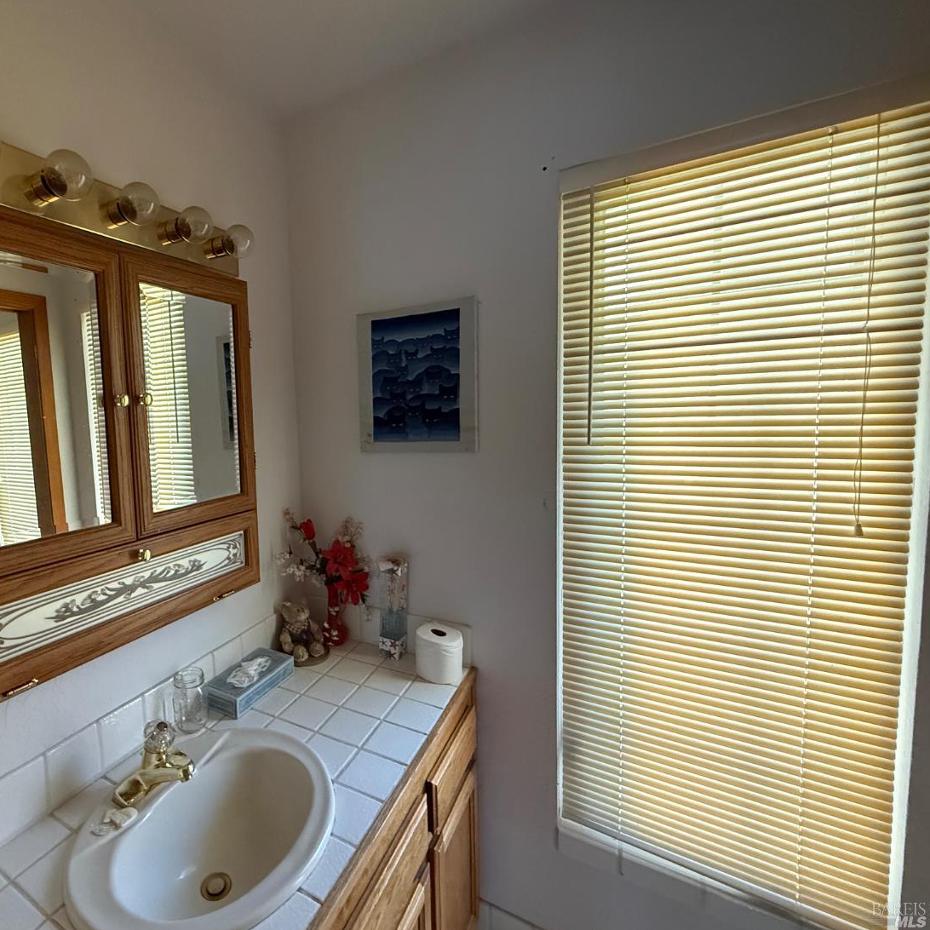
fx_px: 517
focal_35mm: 17
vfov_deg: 84.0
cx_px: 302
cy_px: 460
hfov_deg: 80.9
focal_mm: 2.22
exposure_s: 1/60
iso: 800
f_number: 2.2
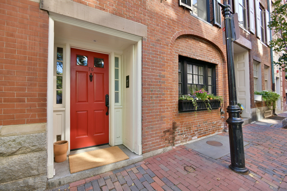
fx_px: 128
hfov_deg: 96.7
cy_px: 96
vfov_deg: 73.7
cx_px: 144
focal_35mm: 16
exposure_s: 1/100
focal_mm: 16
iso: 320
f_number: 5
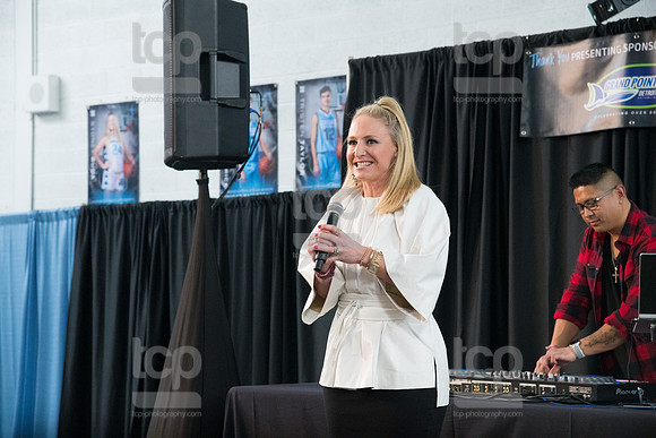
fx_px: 1567
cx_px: 328
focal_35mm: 86
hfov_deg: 23.6
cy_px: 219
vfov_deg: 15.9
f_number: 5.6
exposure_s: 1/250
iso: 4000
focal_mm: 86
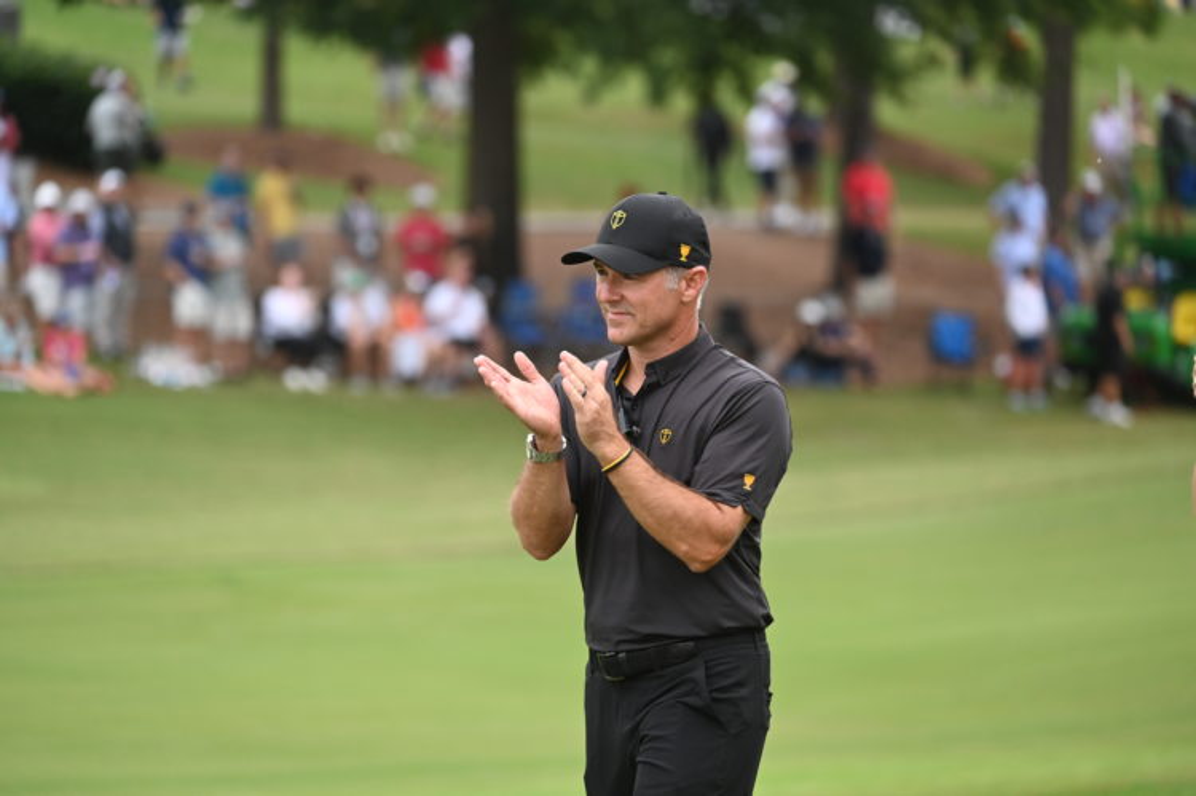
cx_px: 598
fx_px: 7636
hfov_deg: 9.0
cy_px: 398
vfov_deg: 6.0
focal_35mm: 230
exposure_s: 1/2000
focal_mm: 230
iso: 1600
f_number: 5
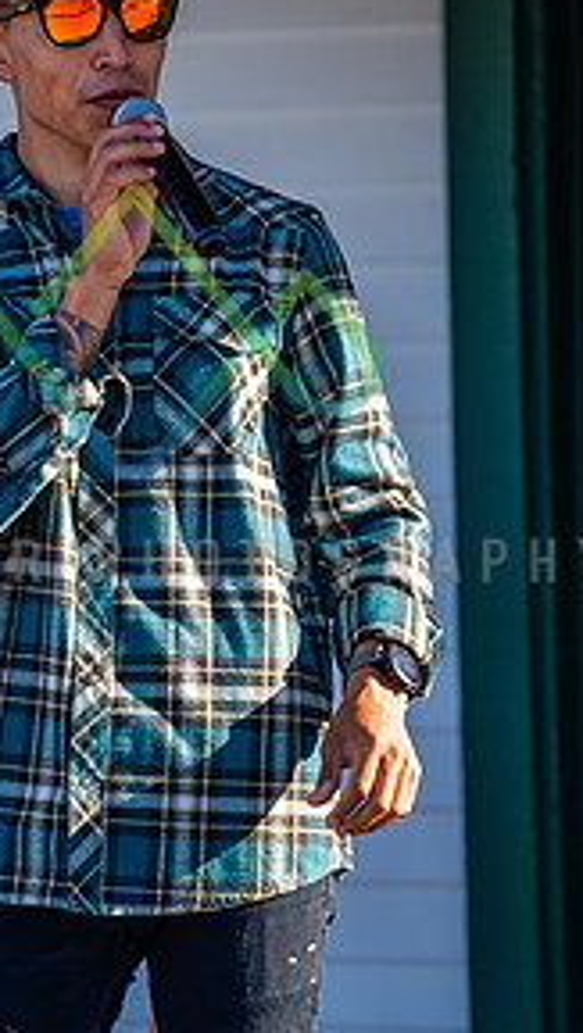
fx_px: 8941
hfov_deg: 3.7
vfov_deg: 6.6
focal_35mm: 326
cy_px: 382
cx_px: 134
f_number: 2.8
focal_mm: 200
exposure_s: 1/640
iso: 100
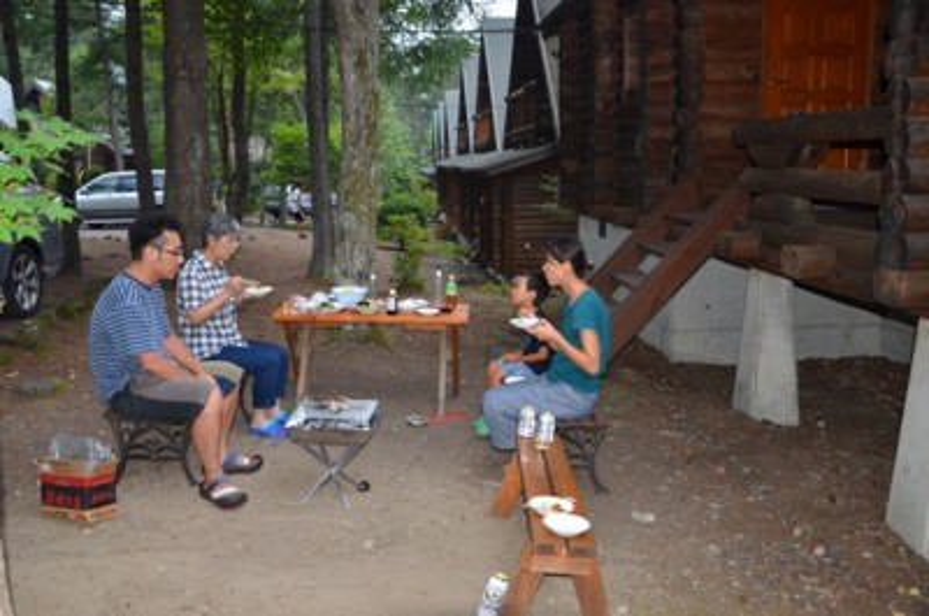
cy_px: 308
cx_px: 464
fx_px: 850
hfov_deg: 57.3
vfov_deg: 39.8
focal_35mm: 33
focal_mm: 22
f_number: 3.8
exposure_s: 1/60
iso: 200
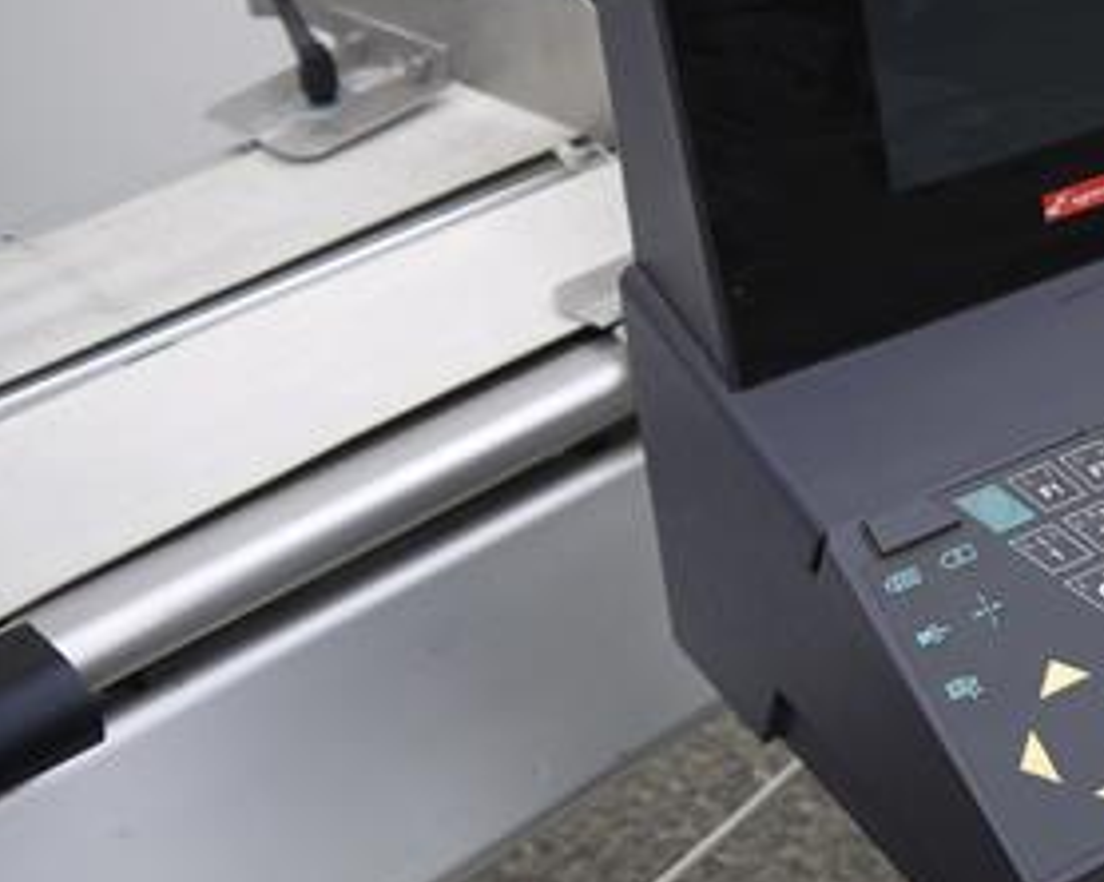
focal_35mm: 63
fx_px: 2057
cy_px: 266
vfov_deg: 24.0
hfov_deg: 27.4
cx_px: 1231
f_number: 3.5
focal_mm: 14
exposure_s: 1/200
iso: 100
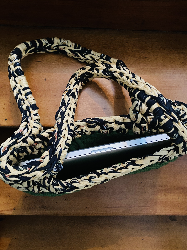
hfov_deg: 53.1
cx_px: 94
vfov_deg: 67.3
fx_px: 187
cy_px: 125
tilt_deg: -76.2
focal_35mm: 26
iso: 800
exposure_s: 1/25
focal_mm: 4.25
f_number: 1.8
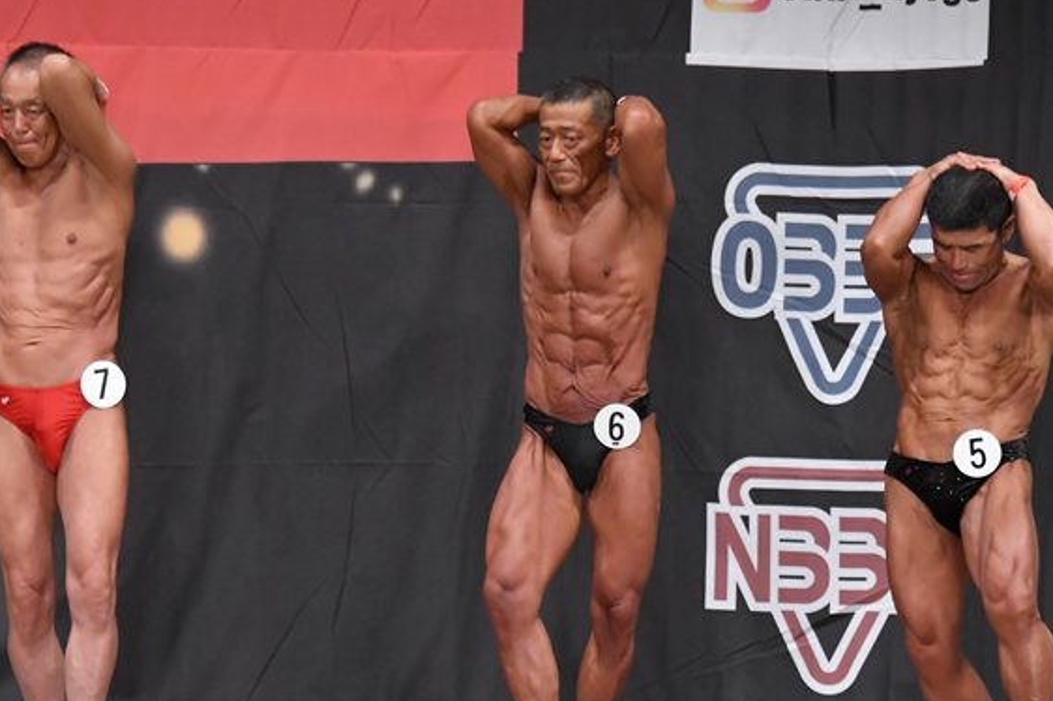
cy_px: 459
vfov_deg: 4.6
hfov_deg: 6.9
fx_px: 8740
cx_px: 482
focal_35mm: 299
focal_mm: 145
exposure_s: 1/400
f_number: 5.6
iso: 5000
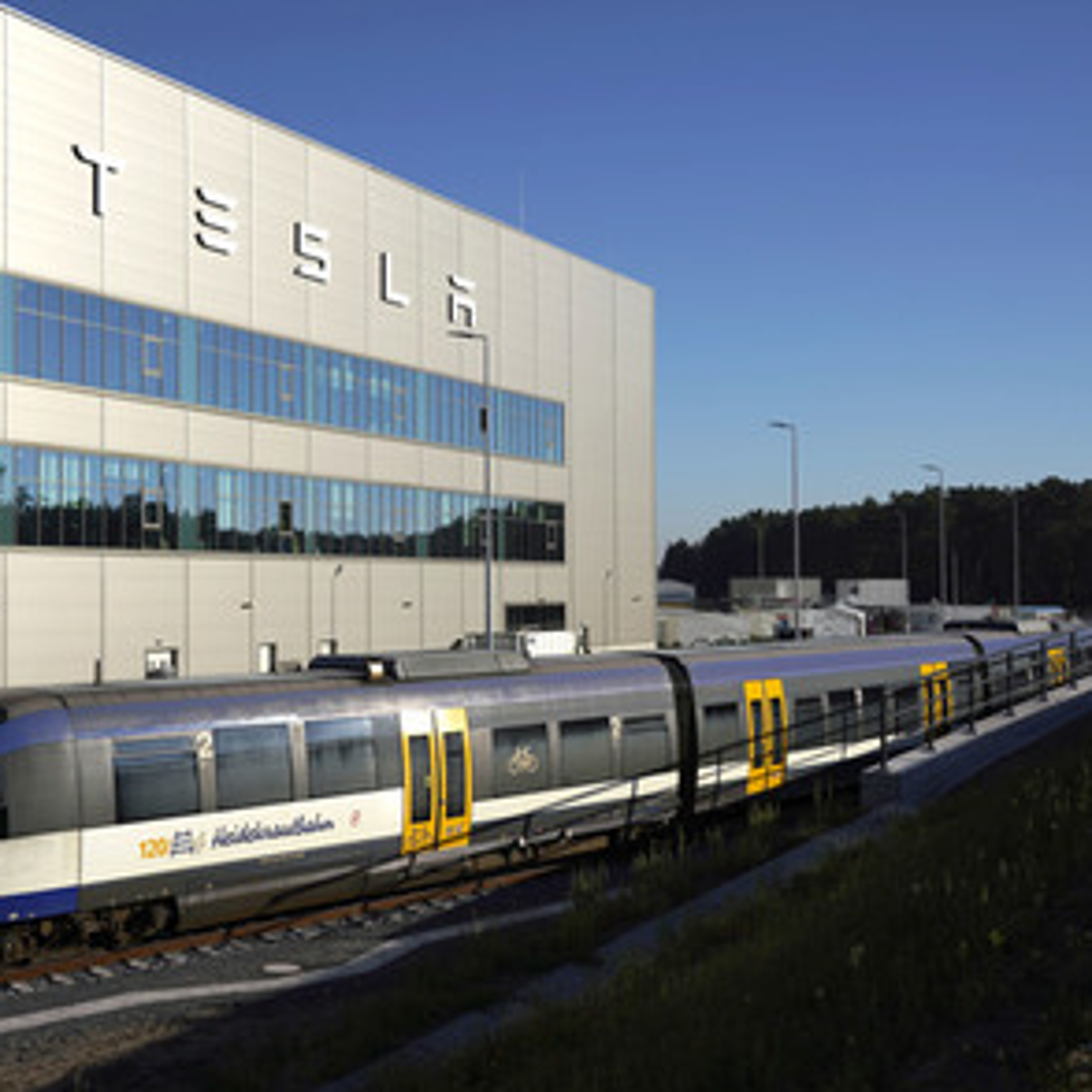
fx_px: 1535
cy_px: 553
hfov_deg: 39.0
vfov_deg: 39.2
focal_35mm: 43
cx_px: 429
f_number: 8
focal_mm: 33
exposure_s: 1/800
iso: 100
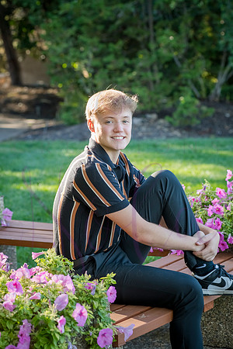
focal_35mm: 100
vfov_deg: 20.4
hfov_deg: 13.7
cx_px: 116
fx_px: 971
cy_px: 174
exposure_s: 1/400
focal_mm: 100
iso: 800
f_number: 5.6
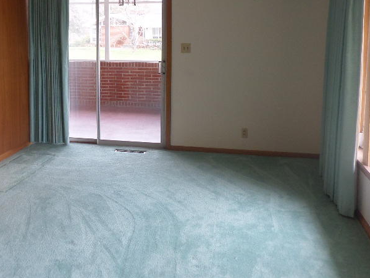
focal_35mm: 41
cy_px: 82
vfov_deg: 34.7
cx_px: 125
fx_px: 439
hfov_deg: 45.1
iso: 80
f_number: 3.1
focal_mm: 4.3
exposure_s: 1/30
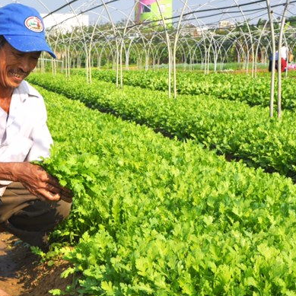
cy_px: 152
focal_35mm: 88
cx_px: 84
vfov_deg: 19.7
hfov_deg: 19.6
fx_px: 851
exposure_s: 1/160
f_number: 13
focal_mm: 42
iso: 200
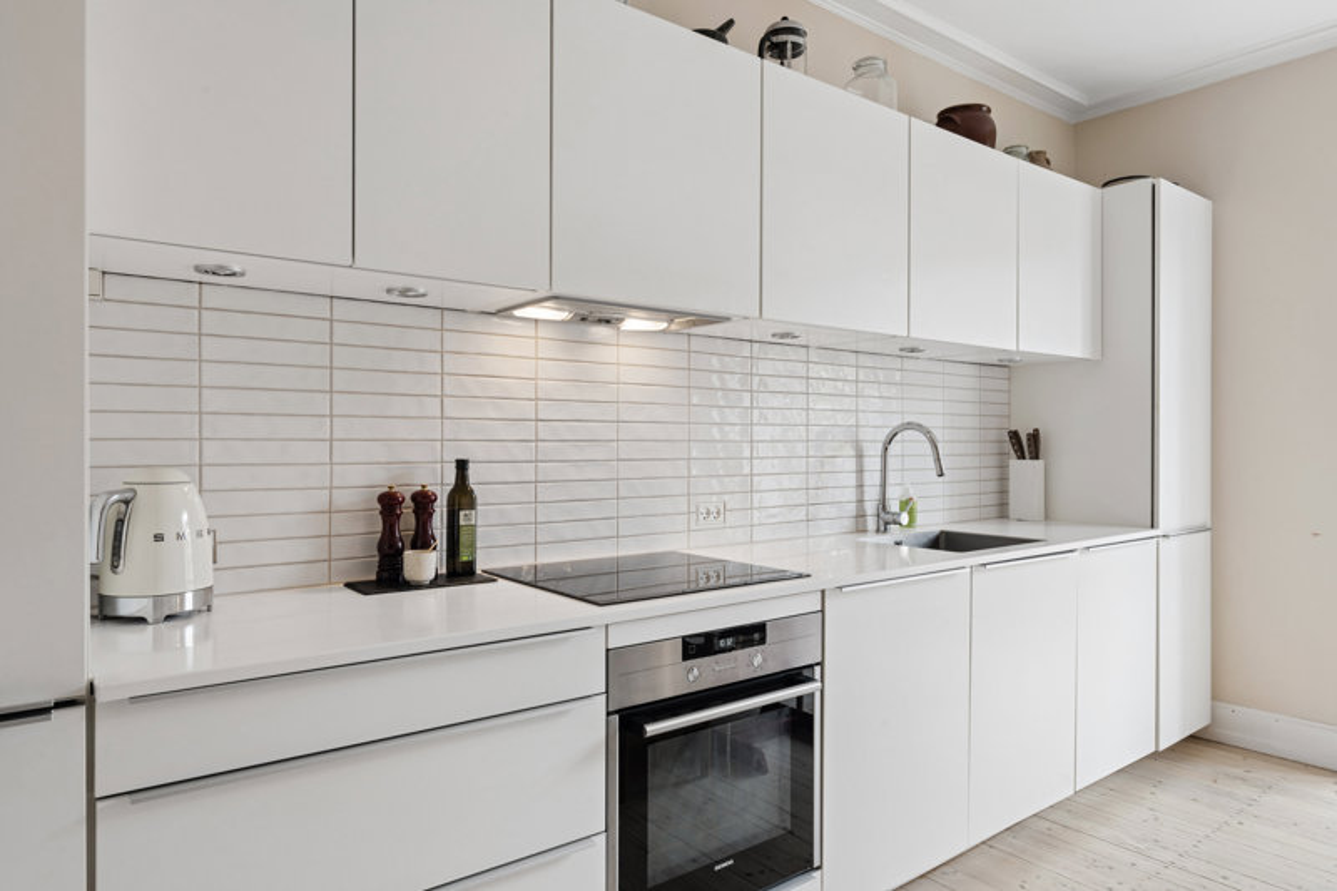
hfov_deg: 76.1
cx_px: 668
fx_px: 854
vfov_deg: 55.1
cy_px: 446
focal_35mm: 23
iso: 160
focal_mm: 23
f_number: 10
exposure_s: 1/6
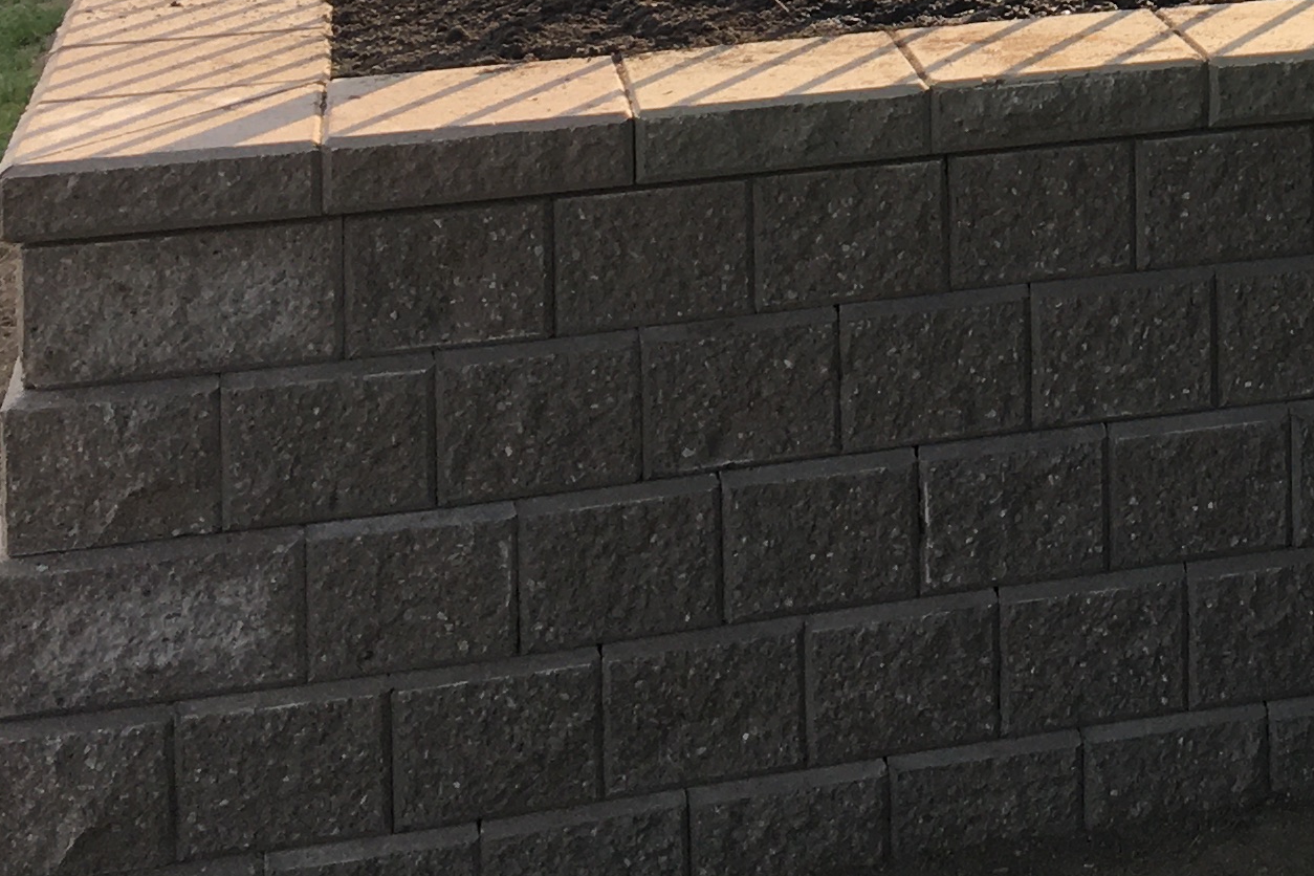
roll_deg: +1.1
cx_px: 1551
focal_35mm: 97
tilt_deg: -2.8
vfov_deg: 12.9
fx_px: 3540
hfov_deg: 19.8
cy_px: -651
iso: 25
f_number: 2.2
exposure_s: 1/463
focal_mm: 4.15
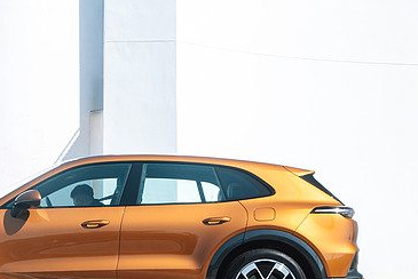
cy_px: 95
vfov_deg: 11.1
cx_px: 73
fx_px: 1441
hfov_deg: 16.4
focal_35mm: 124
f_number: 5.6
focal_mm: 58
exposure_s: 1/80
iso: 200
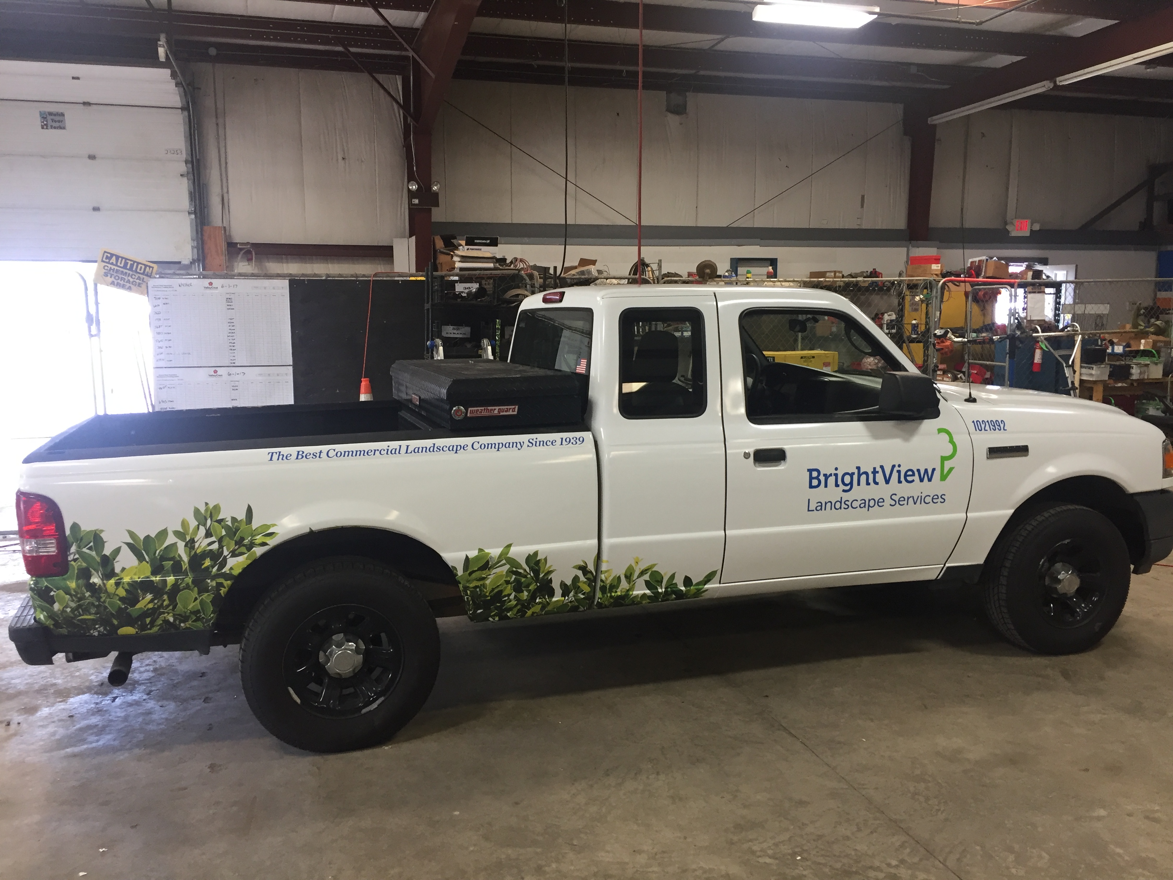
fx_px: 983
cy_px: 440
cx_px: 586
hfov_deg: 61.7
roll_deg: -0.7
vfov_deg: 48.2
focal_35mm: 29
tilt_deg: -7.9
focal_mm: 4.15
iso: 50
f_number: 2.2
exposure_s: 1/30
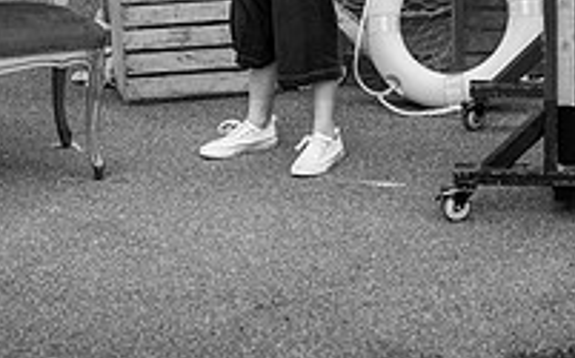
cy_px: -122
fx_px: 1847
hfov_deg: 17.5
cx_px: 485
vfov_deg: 10.8
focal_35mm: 118
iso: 125
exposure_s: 1/80
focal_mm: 34
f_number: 2.8
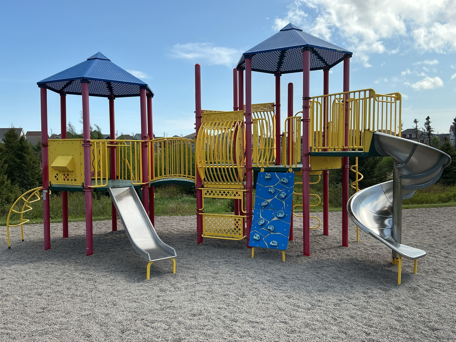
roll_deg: +1.2
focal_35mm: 29
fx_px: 382
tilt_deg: -2.2
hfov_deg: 61.7
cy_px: 171
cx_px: 228
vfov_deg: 48.2
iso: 25
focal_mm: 3
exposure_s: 1/1848
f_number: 1.8
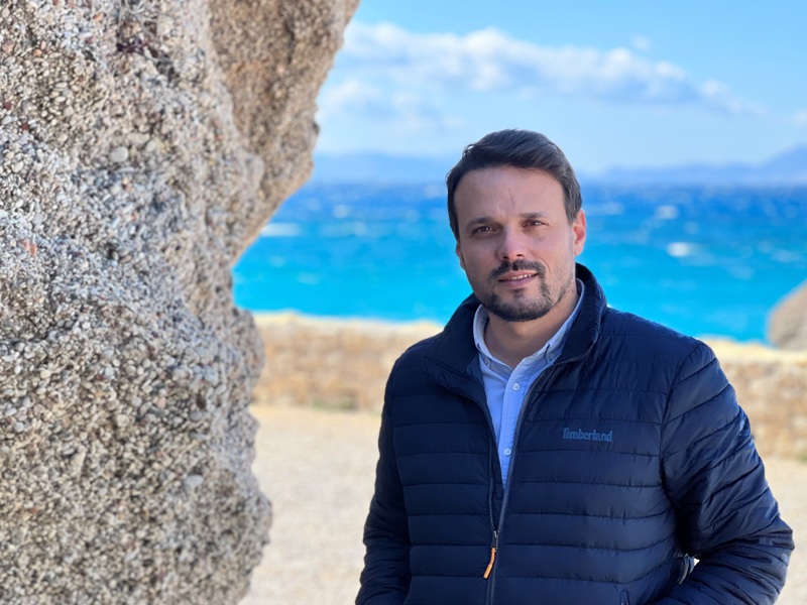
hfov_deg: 25.3
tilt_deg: -3.0
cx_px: 404
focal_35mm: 77
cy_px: 302
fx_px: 1795
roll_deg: -0.1
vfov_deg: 19.1
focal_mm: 9
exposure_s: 1/396
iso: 32
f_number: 2.8
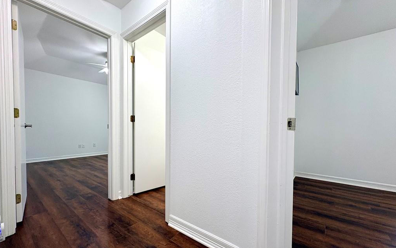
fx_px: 162
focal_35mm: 15
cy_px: 134
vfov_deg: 74.7
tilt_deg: -1.9
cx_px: 198
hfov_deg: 101.5
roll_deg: +0.3
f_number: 2.2
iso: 125
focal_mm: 2.22
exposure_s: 1/120
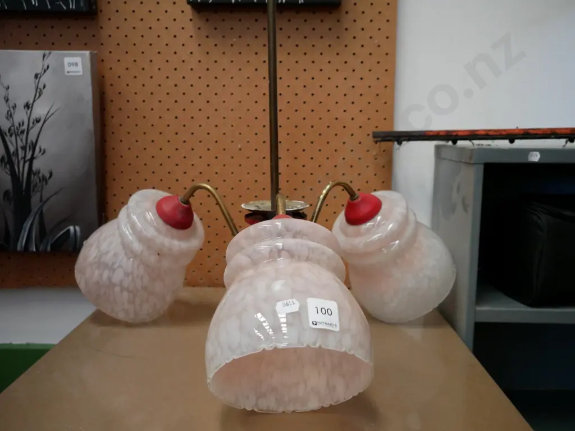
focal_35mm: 36
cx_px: 288
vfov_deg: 39.7
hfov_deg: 51.4
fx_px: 598
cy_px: 216
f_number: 3.9
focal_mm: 18
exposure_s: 1/60
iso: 1600
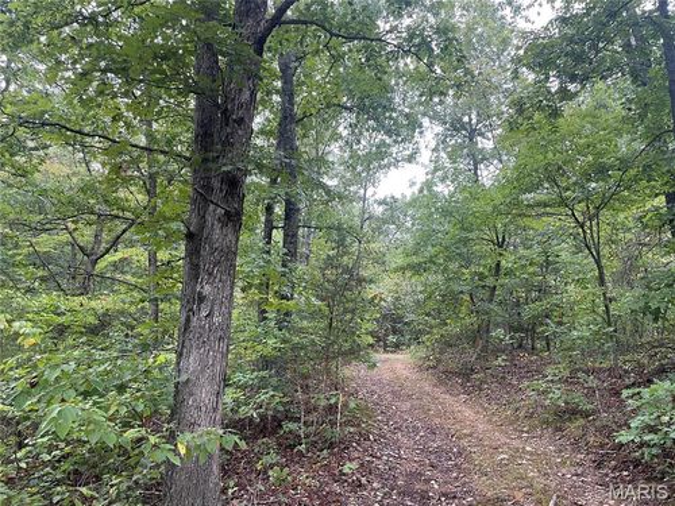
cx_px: 338
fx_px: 507
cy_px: 253
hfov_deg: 67.3
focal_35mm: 26
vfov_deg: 53.1
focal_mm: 4.2
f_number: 1.6
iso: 125
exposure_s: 1/96
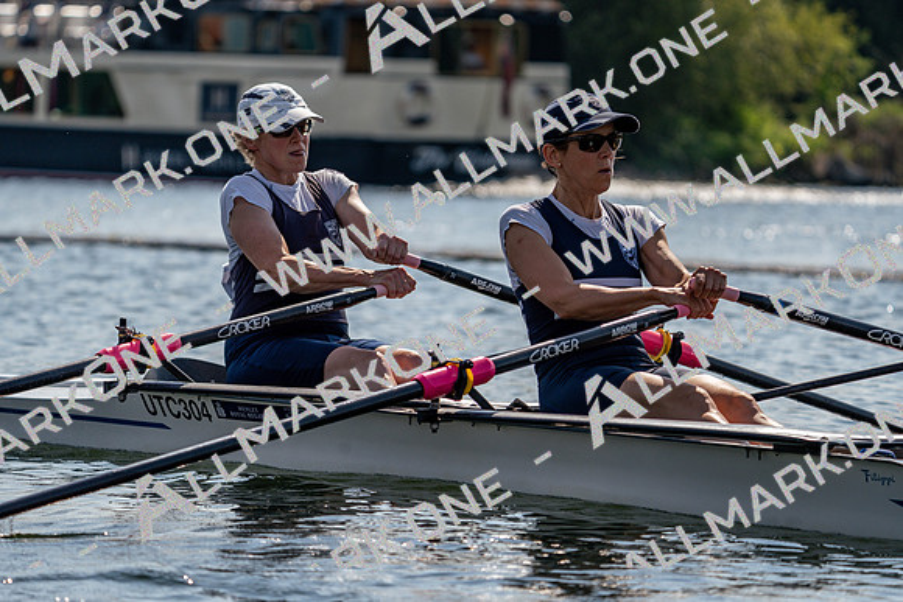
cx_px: 452
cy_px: 301
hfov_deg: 8.9
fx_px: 5770
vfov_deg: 6.0
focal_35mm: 230
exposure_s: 1/1600
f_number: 5.6
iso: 125
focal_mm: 230
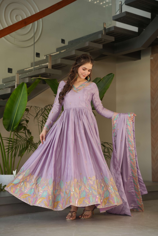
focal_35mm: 61
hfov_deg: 22.2
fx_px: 403
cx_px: 79
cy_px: 118
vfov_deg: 32.8
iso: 400
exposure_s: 1/200
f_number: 3.5
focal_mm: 61.2
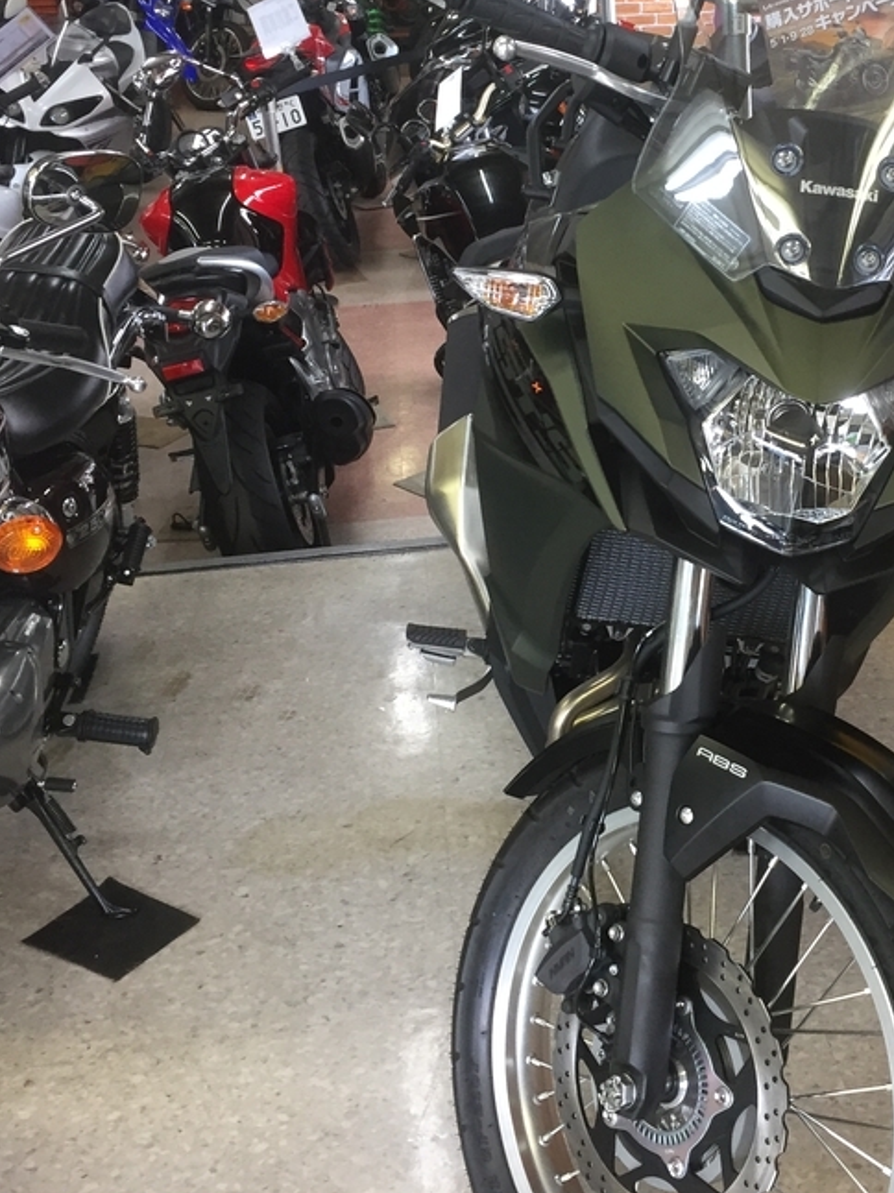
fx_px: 1585
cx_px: 680
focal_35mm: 46
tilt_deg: -21.4
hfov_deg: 30.9
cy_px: 475
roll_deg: +2.1
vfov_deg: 41.1
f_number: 2.2
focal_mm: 4.15
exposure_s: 1/30
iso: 50
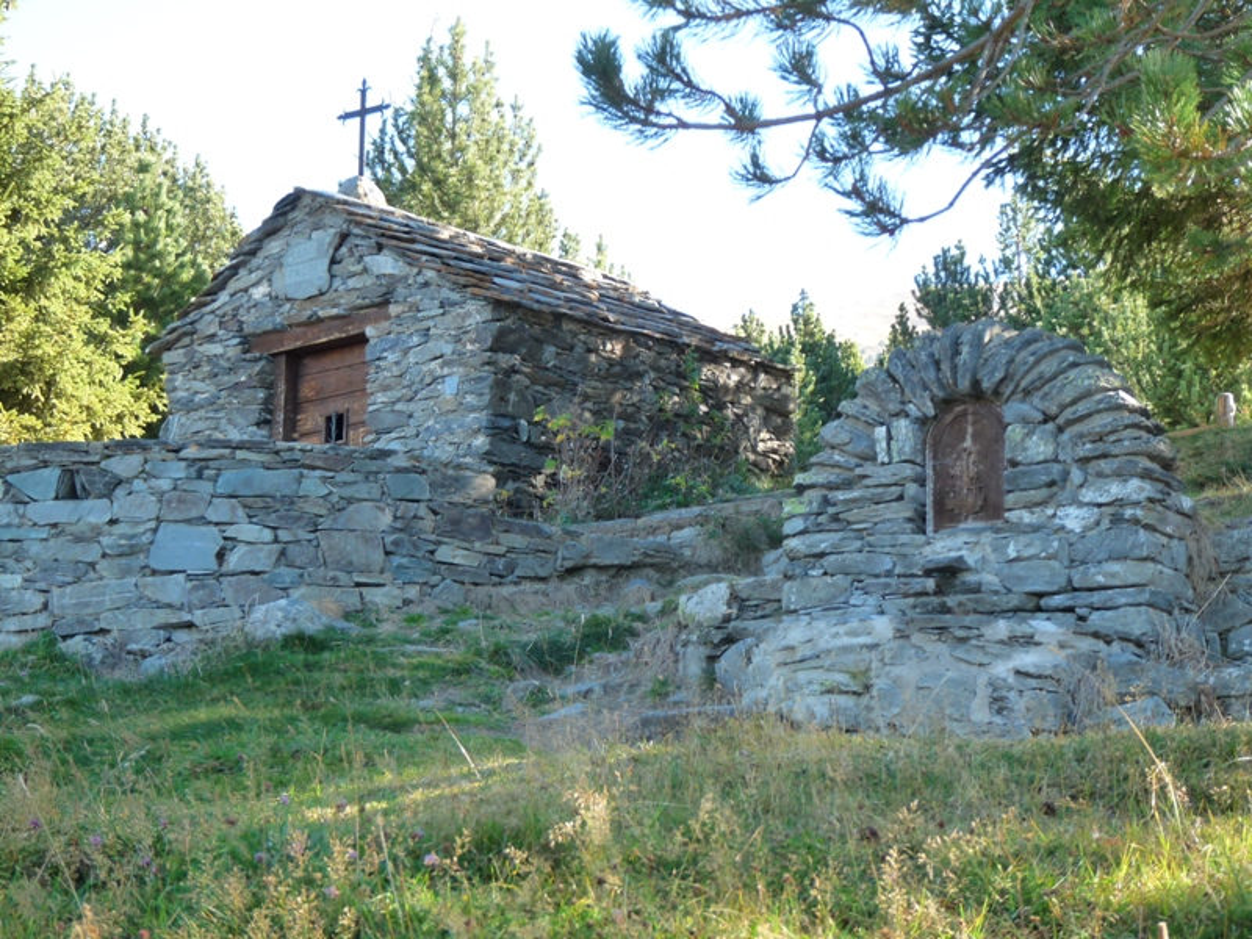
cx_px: 626
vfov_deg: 18.2
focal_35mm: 81
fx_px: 2930
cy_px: 470
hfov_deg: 24.1
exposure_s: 1/100
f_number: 3.6
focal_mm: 14.4
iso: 160
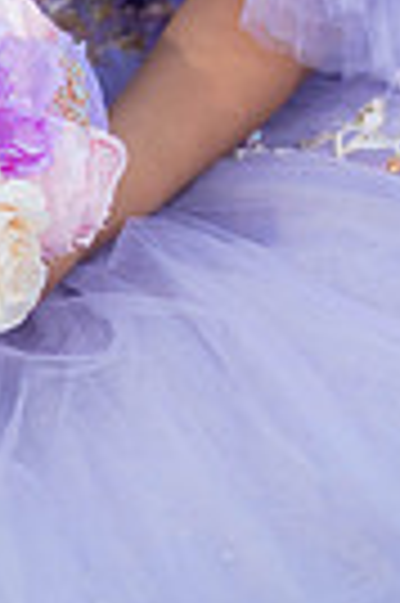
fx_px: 4779
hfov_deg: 4.8
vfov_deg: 7.1
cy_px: -360
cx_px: -135
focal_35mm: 286
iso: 125
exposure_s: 1/1250
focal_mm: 85
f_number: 1.8
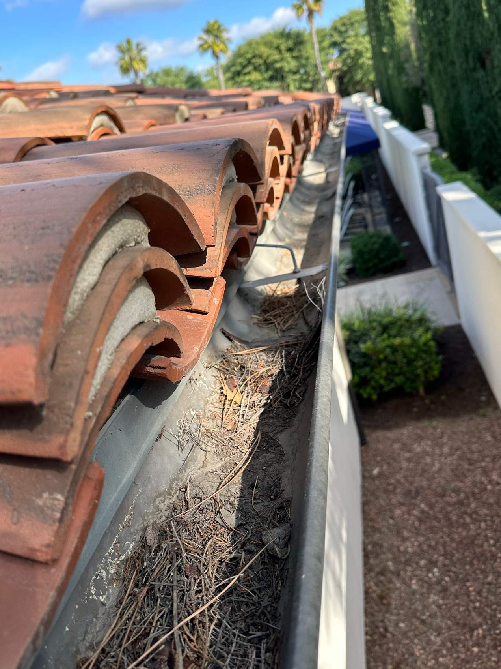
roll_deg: +16.5
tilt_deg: -23.0
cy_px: 313
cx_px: 229
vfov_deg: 61.6
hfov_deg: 48.2
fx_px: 560
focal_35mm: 29
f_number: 1.78
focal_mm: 6.86
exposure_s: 1/1198
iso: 80
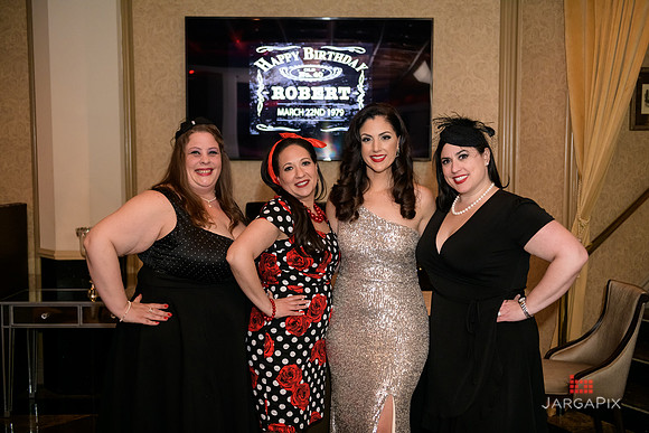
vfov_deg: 33.4
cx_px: 324
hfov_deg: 48.4
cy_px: 216
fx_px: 721
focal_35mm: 40
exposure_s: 1/125
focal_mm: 40
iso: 1600
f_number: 3.2
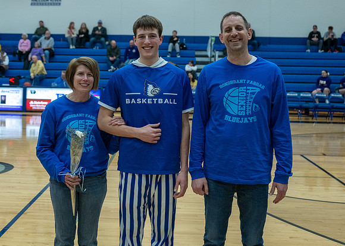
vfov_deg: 25.5
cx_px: 130
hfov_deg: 35.3
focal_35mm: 55
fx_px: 539
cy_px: 74
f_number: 3.2
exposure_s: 1/500
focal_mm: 37
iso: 2500
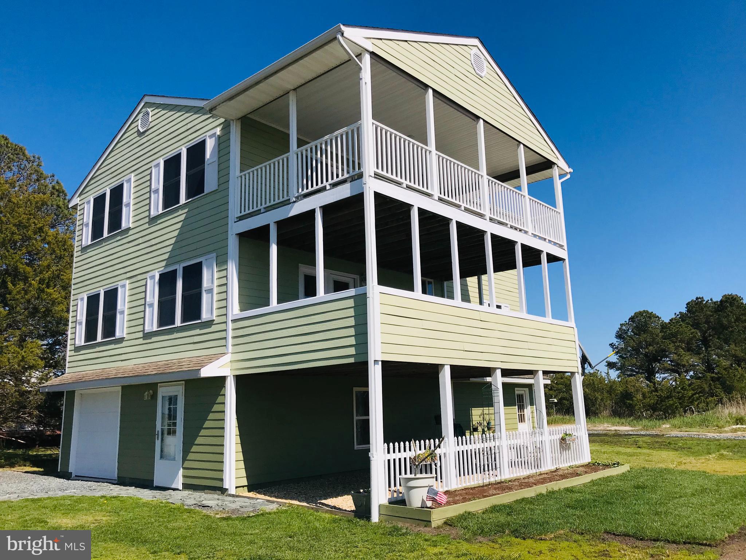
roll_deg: +2.4
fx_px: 603
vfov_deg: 49.7
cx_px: 373
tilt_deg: +12.9
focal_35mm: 28
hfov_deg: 63.4
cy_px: 280
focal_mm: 3.99
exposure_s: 1/4808
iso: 25
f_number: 1.8
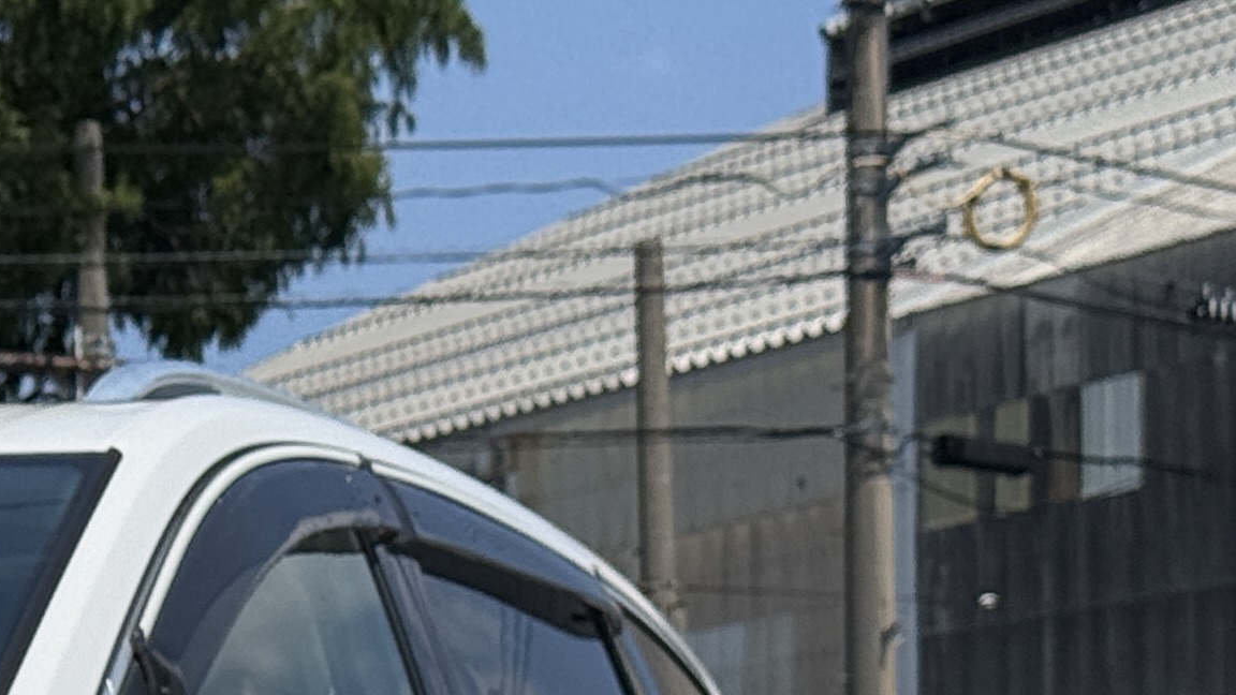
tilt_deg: +2.0
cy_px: 1201
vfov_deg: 6.5
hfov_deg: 11.2
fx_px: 5998
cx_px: -789
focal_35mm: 183
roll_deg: +0.5
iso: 80
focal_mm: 6.76
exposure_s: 1/11364
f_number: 1.78
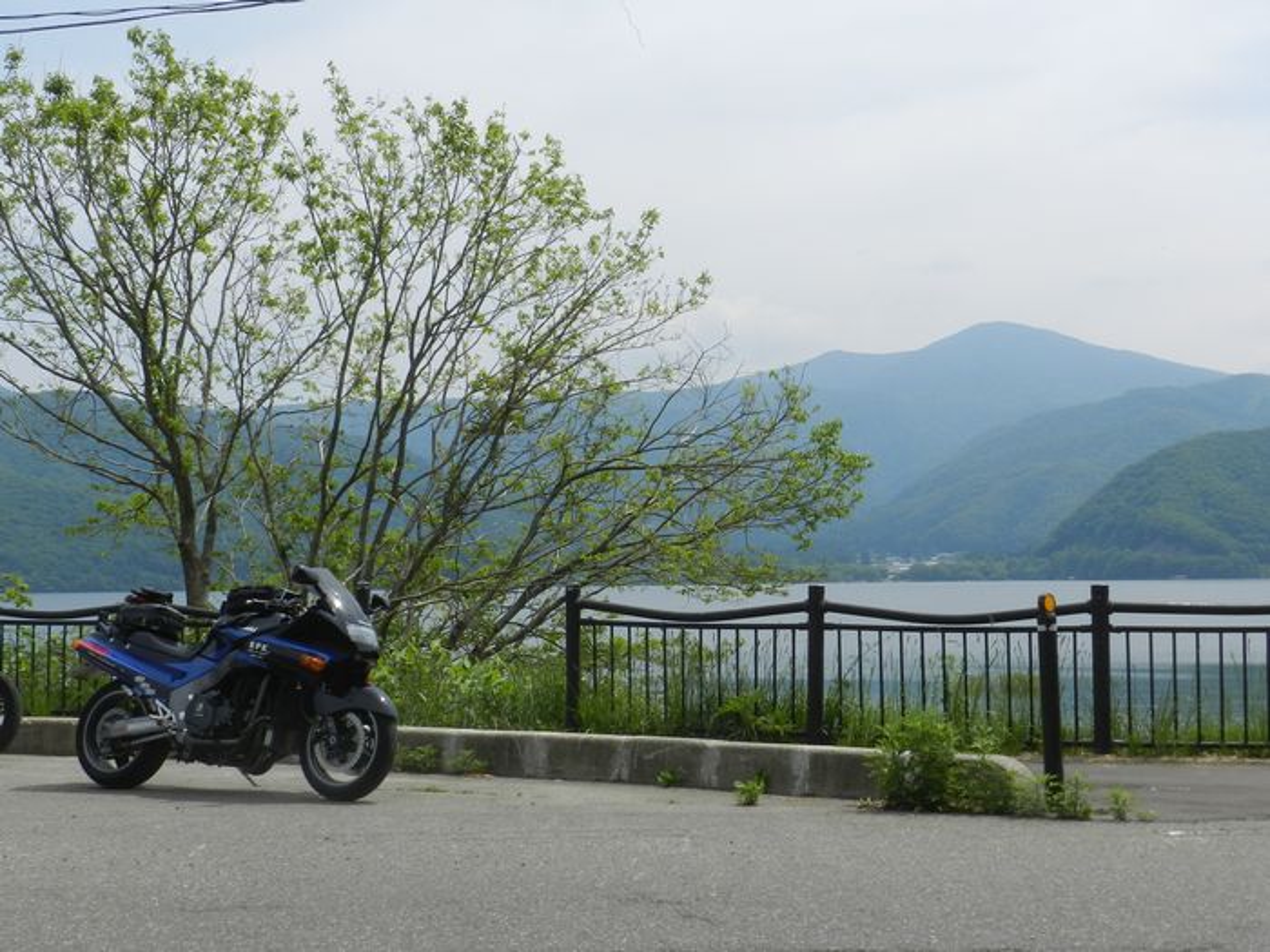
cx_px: 635
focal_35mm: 46
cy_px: 476
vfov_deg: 31.5
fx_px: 1688
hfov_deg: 41.2
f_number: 5
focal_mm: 8.1
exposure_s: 1/800
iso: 160
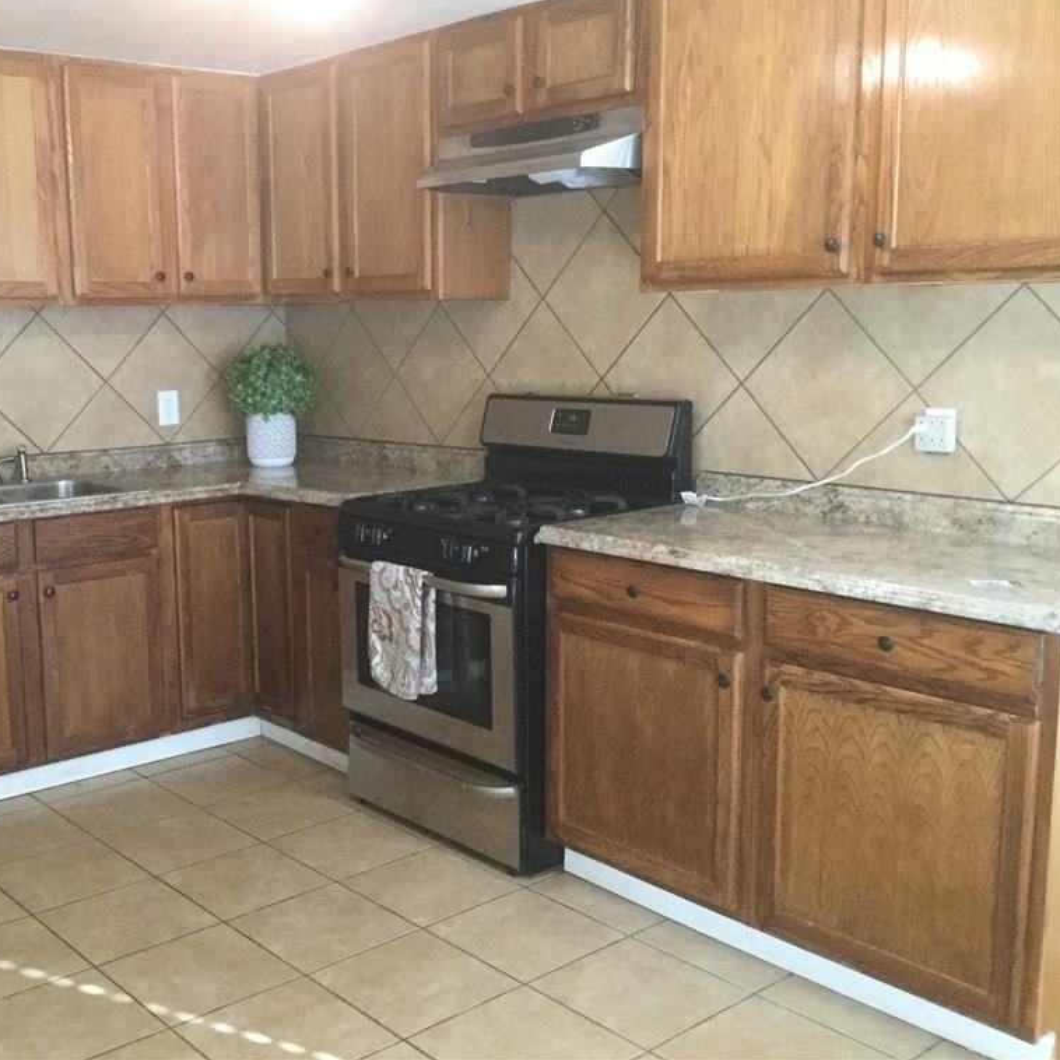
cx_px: 361
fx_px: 1282
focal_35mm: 37
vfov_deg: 44.9
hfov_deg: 44.3
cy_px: 524
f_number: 2.4
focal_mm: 3.3
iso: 200
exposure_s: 1/30
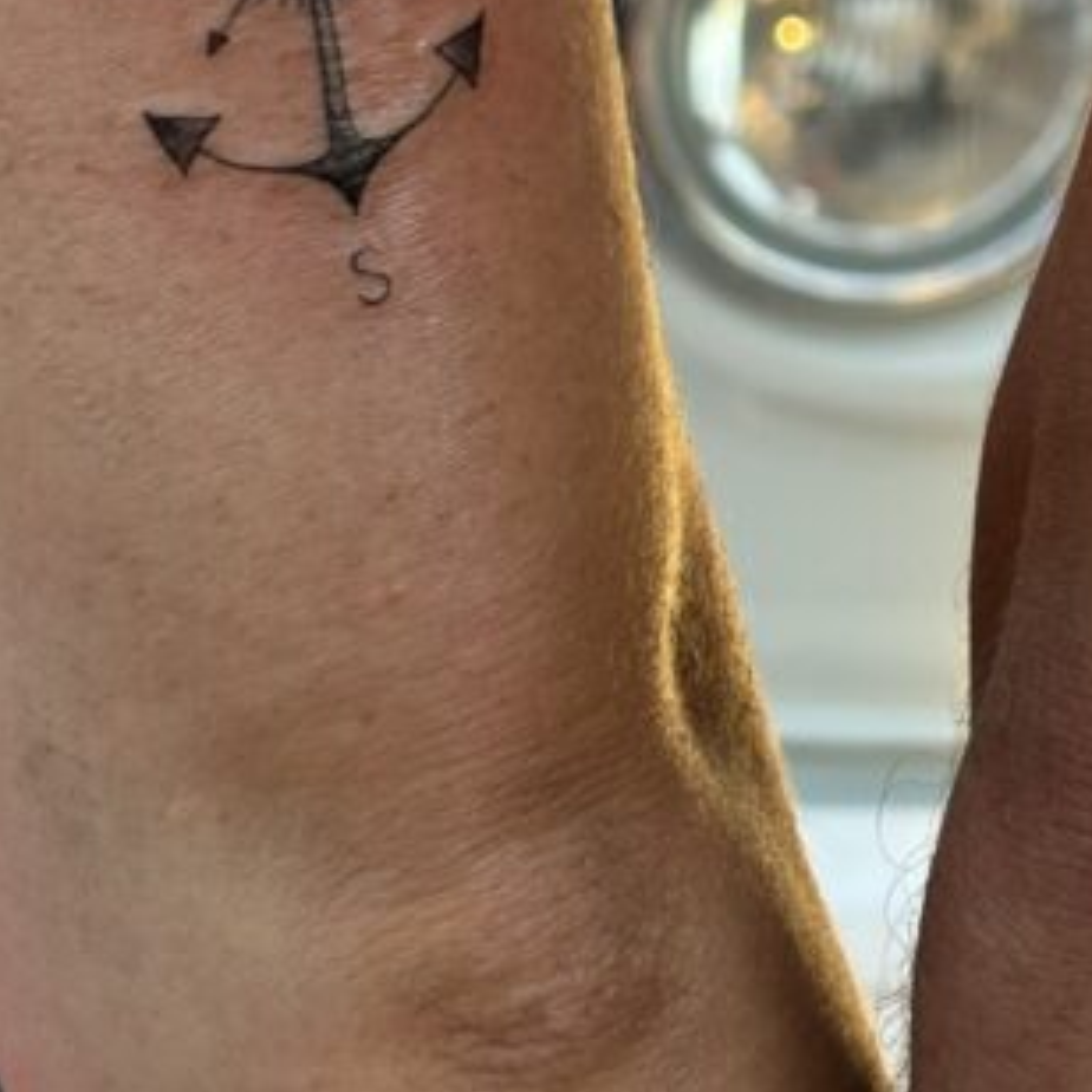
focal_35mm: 153
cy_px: -152
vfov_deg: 11.2
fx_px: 5461
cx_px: 1124
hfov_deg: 11.3
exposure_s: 1/175
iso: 32
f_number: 1.6
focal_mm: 5.96
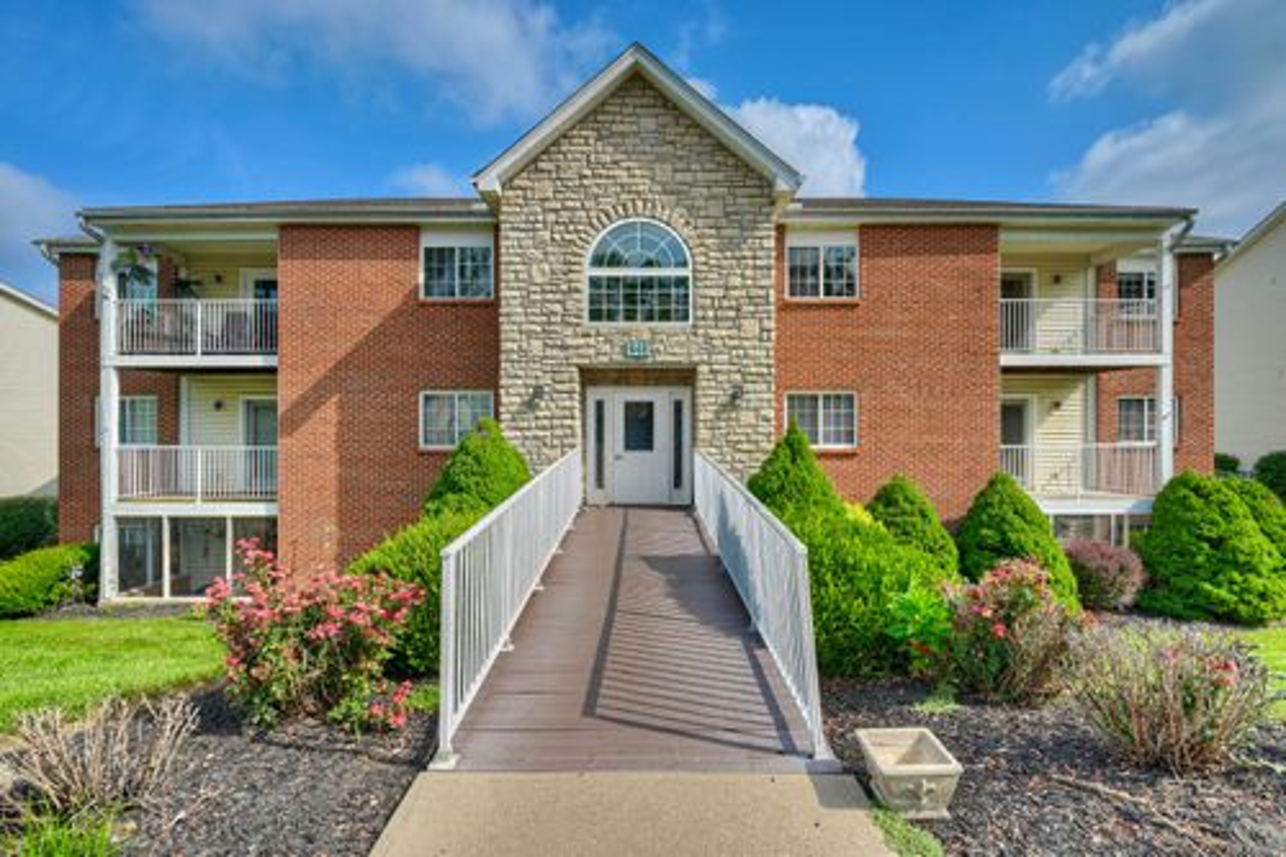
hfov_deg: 96.8
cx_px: 643
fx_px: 571
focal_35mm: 16
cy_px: 428
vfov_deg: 73.7
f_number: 10
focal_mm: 16
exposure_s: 1/60
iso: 100
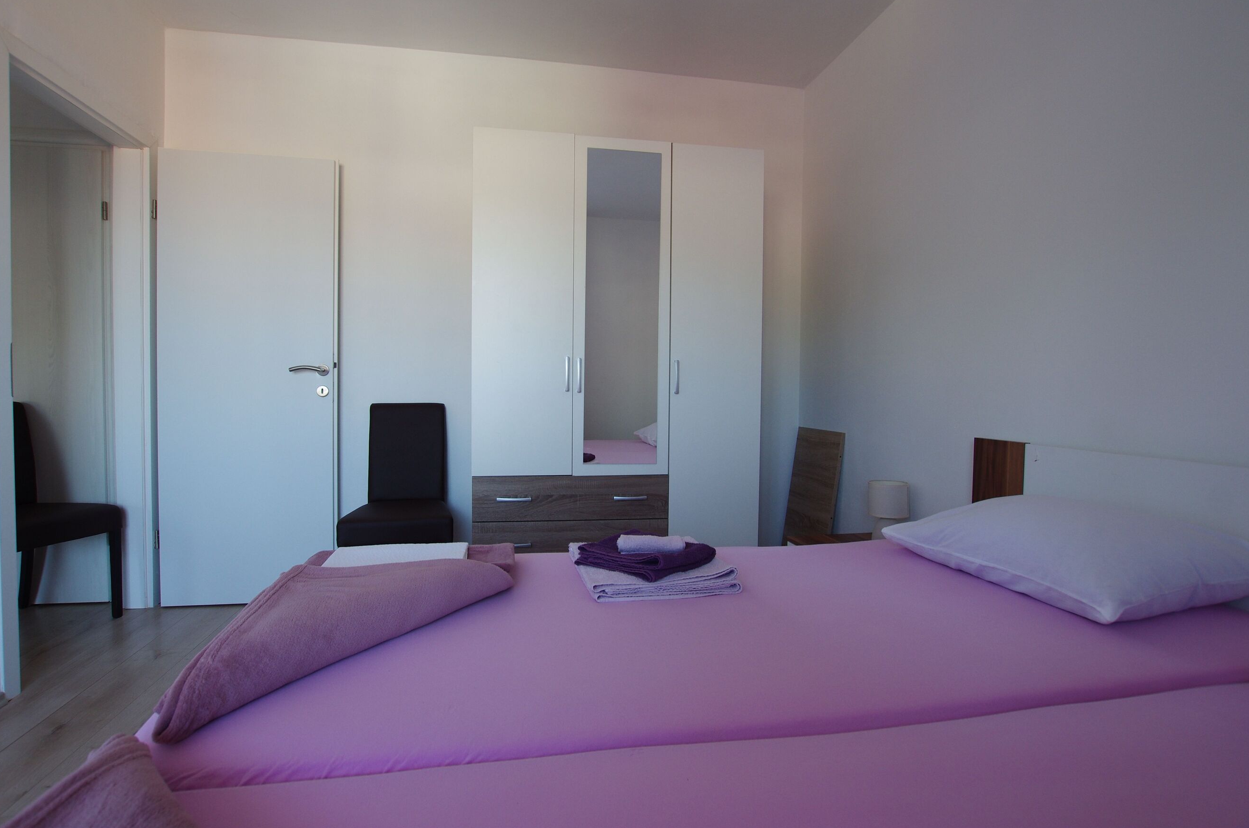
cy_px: 391
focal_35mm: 16
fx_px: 554
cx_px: 600
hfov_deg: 96.8
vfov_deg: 73.4
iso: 400
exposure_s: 1/25
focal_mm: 10
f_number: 5
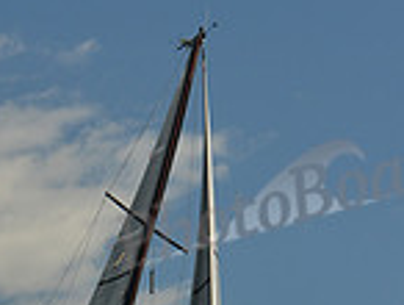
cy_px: 638
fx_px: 3121
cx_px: -26
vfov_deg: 5.5
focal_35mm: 267
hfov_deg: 7.4
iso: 400
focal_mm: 70
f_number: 8
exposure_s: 1/800
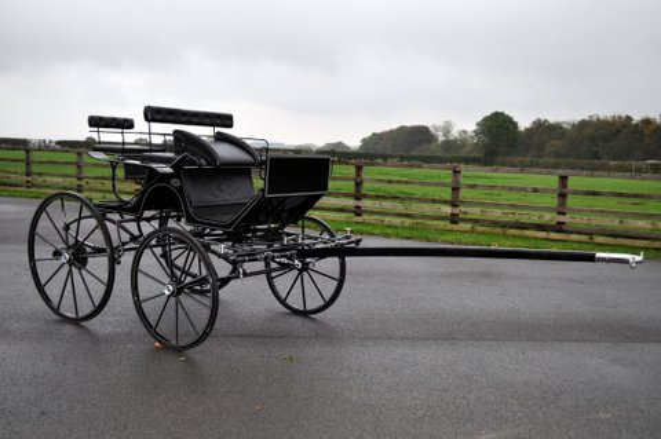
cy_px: 220
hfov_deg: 49.6
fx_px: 715
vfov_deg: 34.1
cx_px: 330
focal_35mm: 39
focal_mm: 26
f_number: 4.2
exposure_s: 1/200
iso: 250
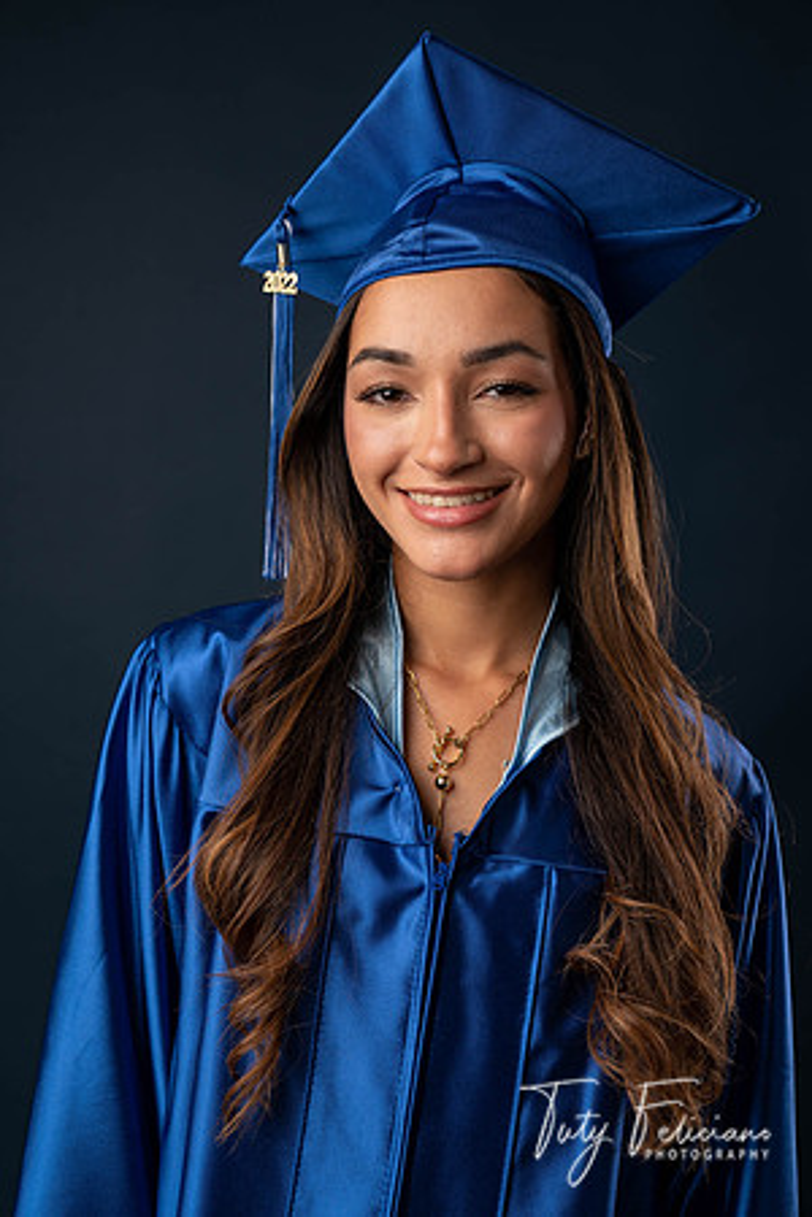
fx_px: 1962
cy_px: 608
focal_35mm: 58
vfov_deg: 34.5
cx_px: 406
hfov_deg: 23.4
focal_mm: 58
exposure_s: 1/100
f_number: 5.6
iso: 200
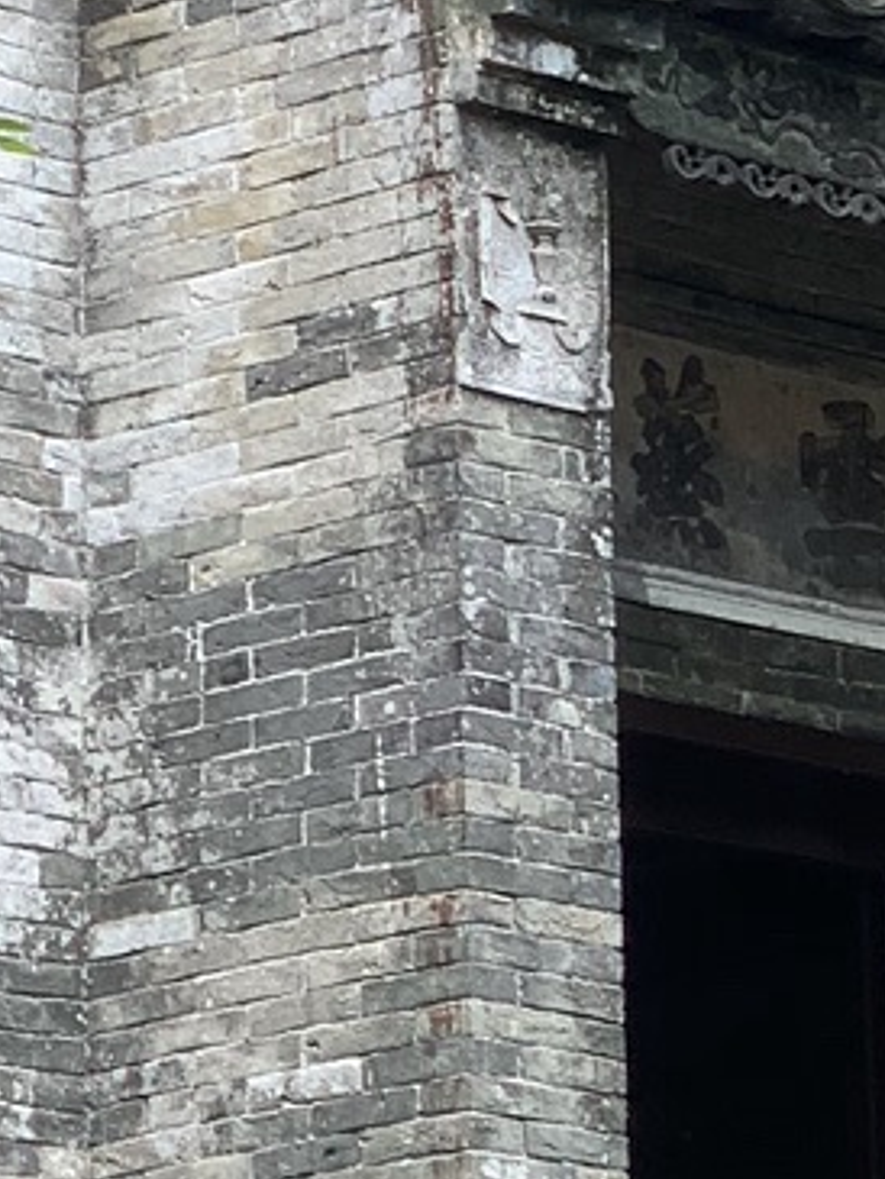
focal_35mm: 285
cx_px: -90
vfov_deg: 6.9
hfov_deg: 5.2
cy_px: -371
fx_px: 9709
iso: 16
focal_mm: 6
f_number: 2.4
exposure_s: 1/198
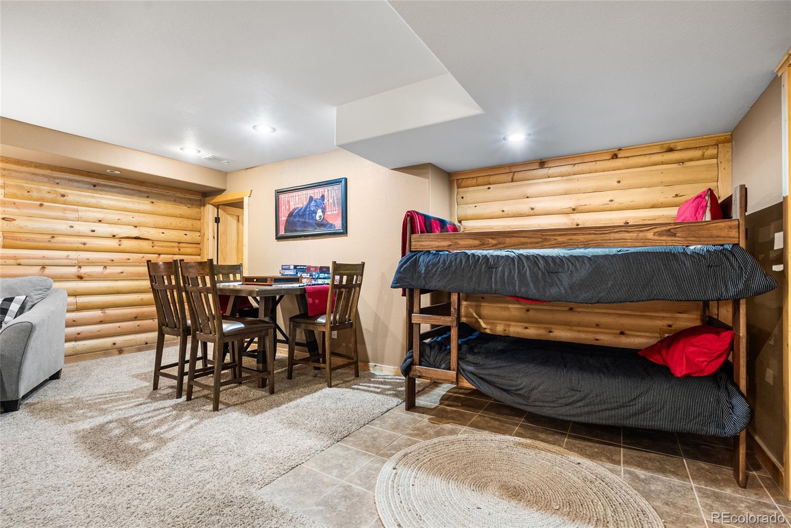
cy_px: 264
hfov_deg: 93.2
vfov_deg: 70.5
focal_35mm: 17
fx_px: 374
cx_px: 396
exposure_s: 5
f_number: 8
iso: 200
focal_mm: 17
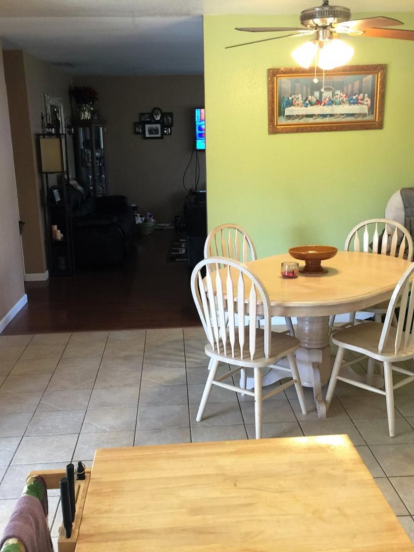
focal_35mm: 39
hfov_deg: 36.8
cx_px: 216
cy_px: 275
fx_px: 622
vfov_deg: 47.9
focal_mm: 4.15
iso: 50
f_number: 2.2
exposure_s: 1/15
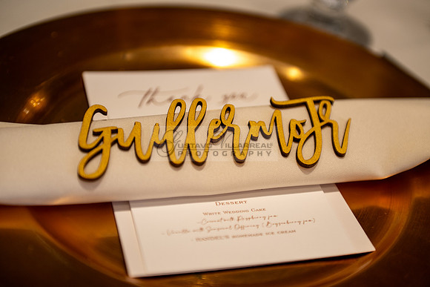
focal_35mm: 70
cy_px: 144
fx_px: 836
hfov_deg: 28.8
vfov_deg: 19.5
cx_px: 215
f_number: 2.8
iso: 400
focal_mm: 70
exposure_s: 1/160
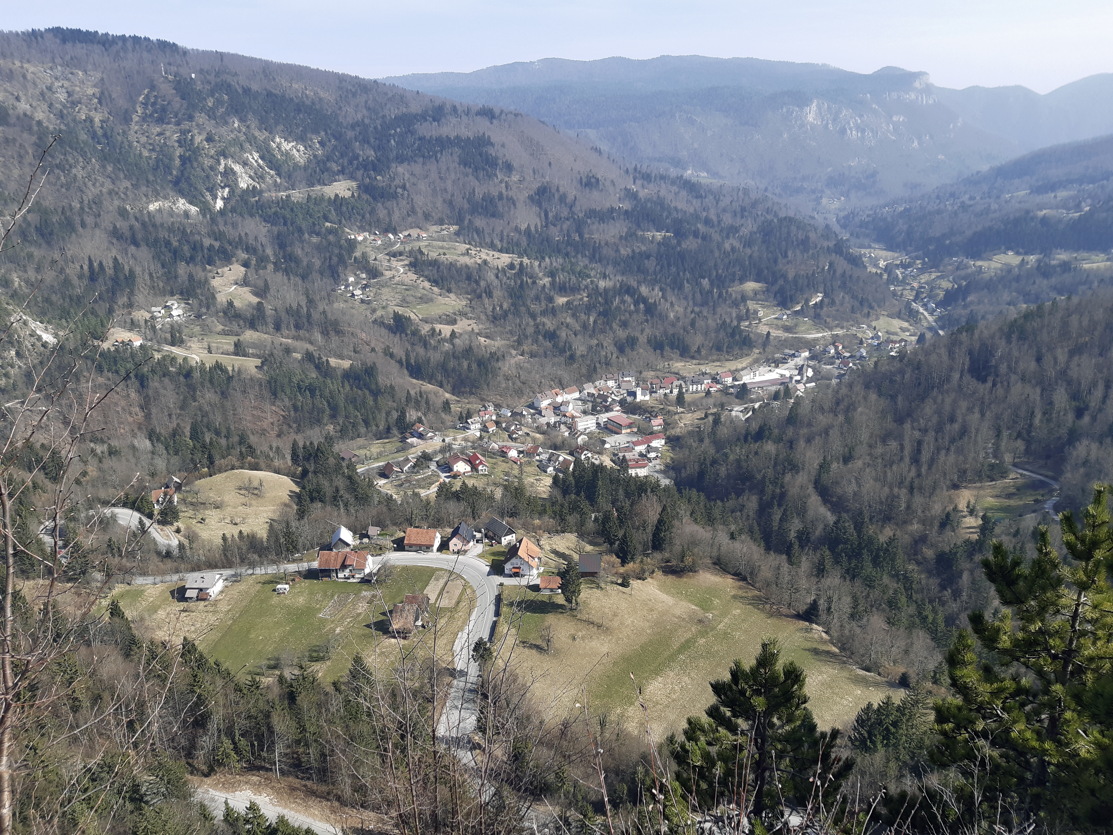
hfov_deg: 67.3
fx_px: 836
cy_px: 418
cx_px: 556
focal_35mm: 26
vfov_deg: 53.1
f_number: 1.7
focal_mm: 3.92
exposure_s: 1/950
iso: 40
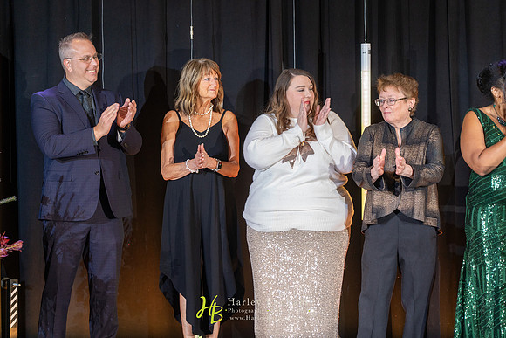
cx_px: 253
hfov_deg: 21.5
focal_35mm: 95
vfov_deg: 14.4
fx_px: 1336
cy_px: 169
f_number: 4
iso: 2000
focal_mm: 95
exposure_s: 1/200
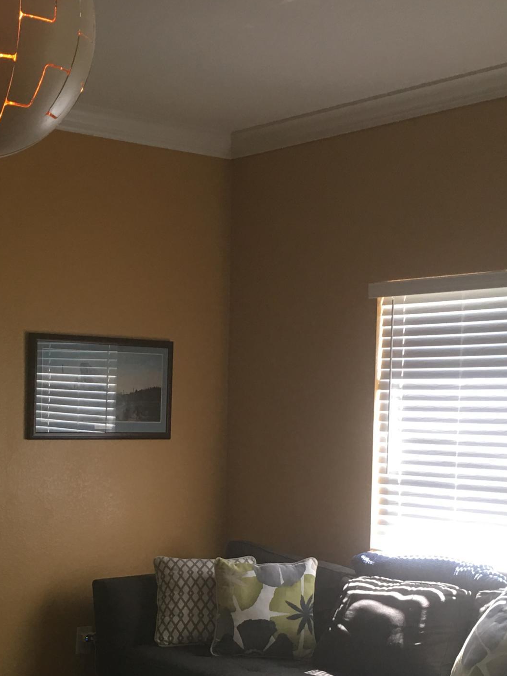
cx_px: 140
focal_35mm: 62
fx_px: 1211
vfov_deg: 30.6
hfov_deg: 23.5
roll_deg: -1.3
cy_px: 521
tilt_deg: -3.3
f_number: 2.2
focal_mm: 4.15
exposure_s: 1/15
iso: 25
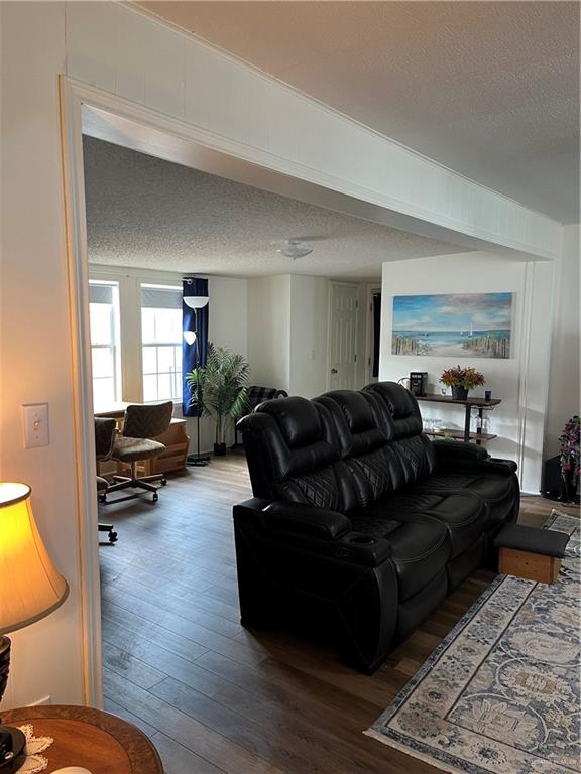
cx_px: 290
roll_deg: -0.6
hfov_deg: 53.1
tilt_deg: -5.6
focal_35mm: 26
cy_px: 387
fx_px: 582
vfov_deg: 67.3
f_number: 1.6
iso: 125
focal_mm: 5.1
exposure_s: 1/60
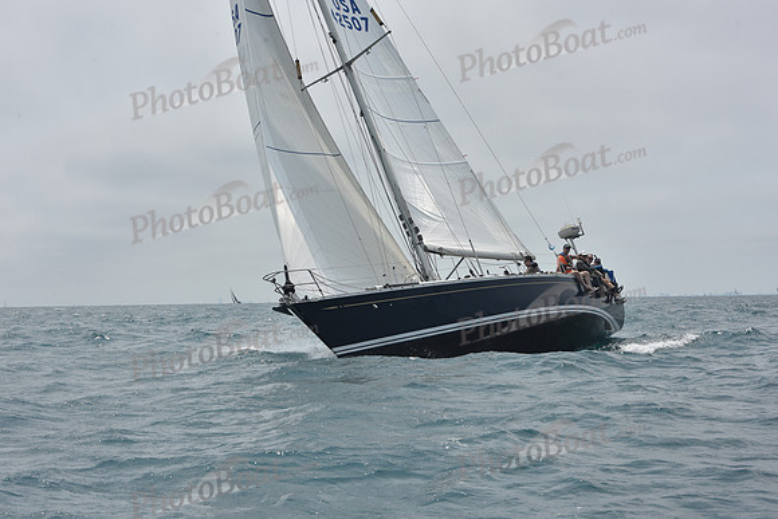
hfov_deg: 28.8
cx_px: 389
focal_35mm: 70
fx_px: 1513
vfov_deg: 19.5
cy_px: 260
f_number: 11
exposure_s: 1/800
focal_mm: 70
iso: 250
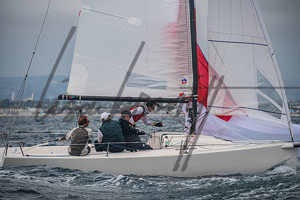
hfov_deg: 9.8
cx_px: 145
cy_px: 100
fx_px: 1758
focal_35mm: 211
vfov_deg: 6.5
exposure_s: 1/1000
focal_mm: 200
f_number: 6.3
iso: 160
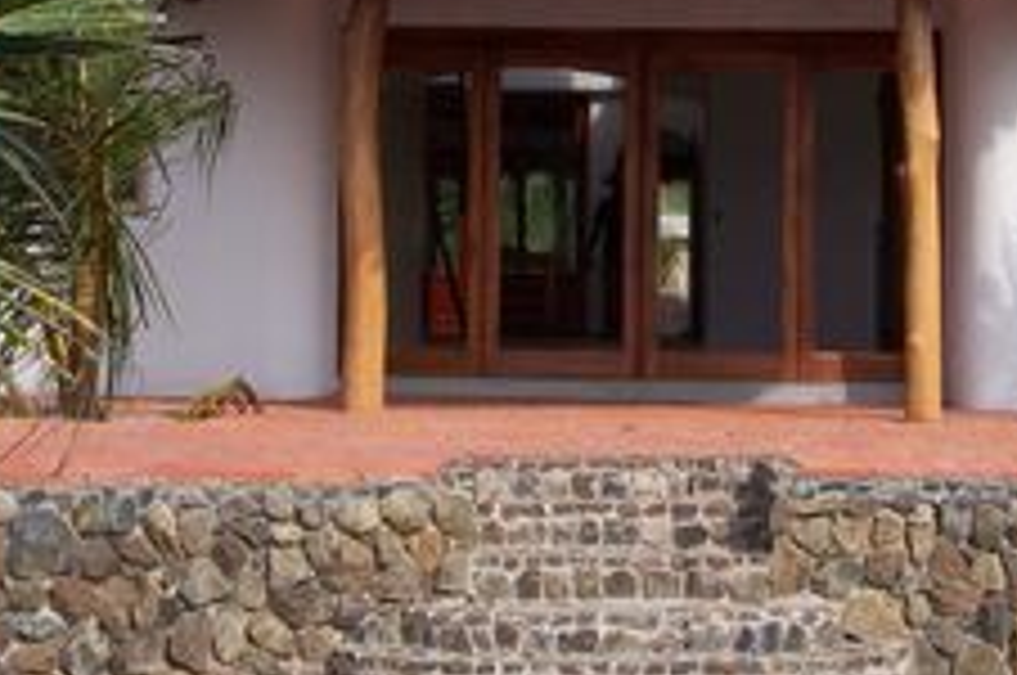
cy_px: 52
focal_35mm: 83
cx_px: 554
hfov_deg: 24.5
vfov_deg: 16.2
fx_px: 2341
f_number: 4
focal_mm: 5.85
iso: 64
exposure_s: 1/500
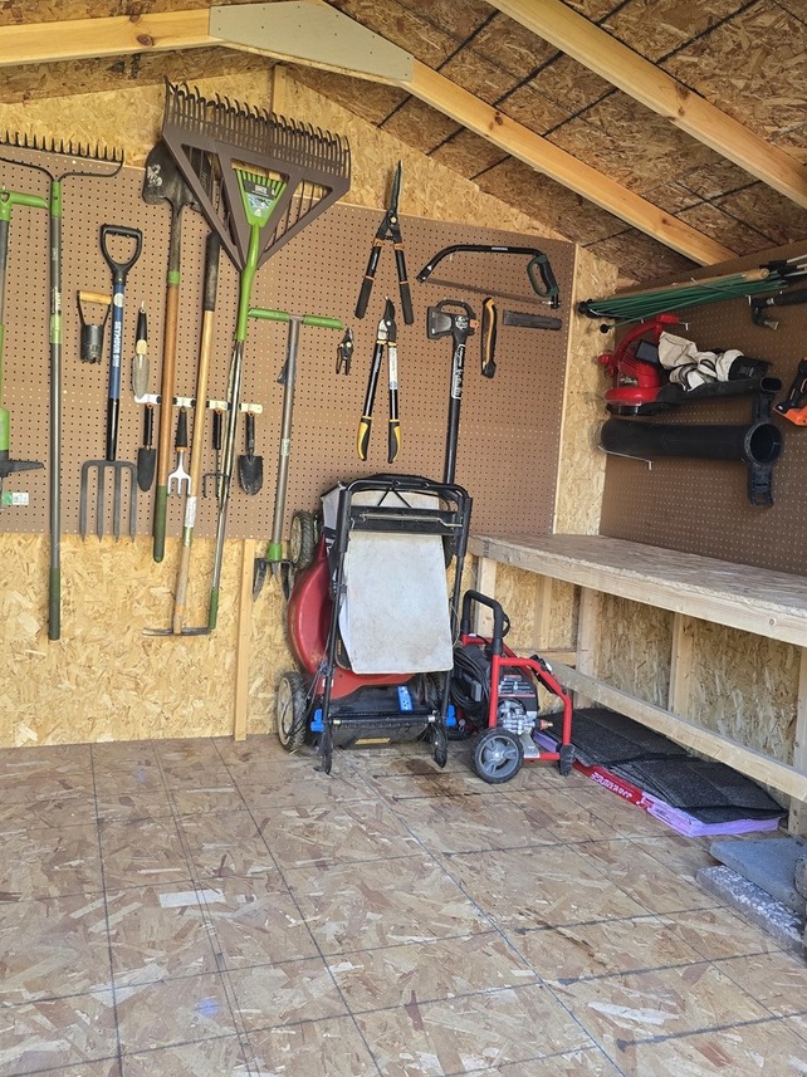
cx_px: 426
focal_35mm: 29
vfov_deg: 61.6
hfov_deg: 48.2
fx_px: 902
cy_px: 503
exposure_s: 1/120
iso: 160
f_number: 1.7
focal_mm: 6.3
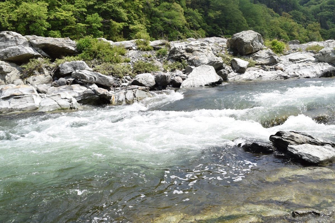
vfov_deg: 41.7
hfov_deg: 59.5
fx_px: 293
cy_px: 112
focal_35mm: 32
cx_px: 168
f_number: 10
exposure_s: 1/125
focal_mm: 21
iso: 100
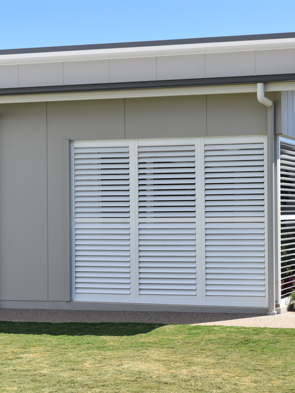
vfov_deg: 22.5
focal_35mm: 87
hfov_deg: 16.8
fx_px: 989
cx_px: 252
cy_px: 196
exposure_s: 1/320
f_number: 9
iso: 160
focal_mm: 40
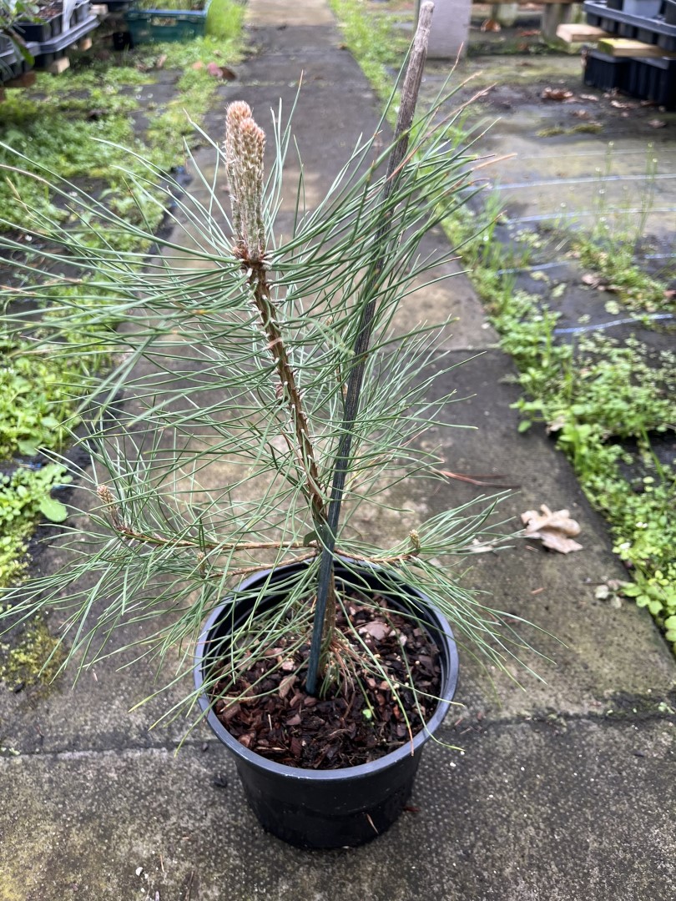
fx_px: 677
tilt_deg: -38.1
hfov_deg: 53.1
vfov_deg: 67.3
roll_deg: +0.5
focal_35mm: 26
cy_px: 450
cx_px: 338
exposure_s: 1/156
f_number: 1.6
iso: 40
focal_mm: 5.1
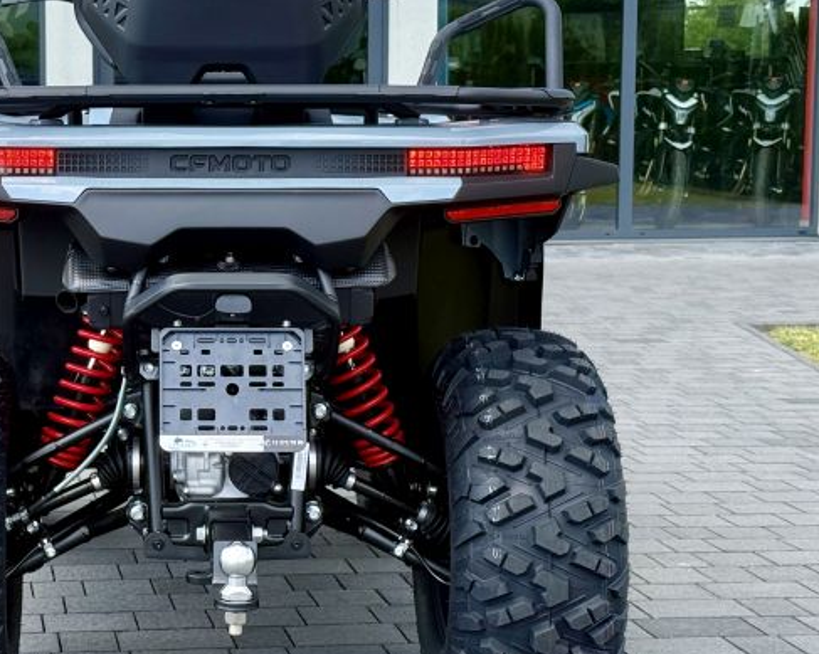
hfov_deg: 24.6
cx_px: 230
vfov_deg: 19.9
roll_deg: -0.4
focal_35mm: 77
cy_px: 282
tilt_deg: -5.9
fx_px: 1865
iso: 64
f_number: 1.78
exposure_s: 1/1149
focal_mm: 6.76
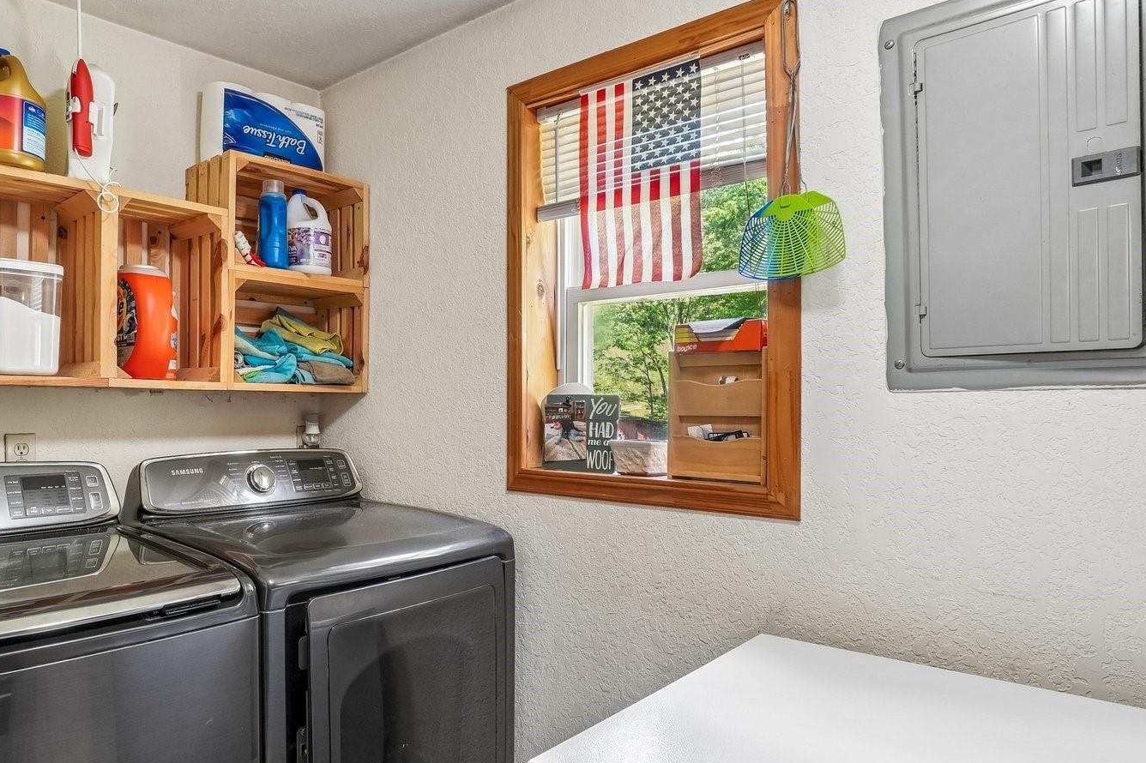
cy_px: 412
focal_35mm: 23
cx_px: 419
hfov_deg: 74.6
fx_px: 732
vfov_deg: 55.0
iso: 400
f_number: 8
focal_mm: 10
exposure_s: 1/15
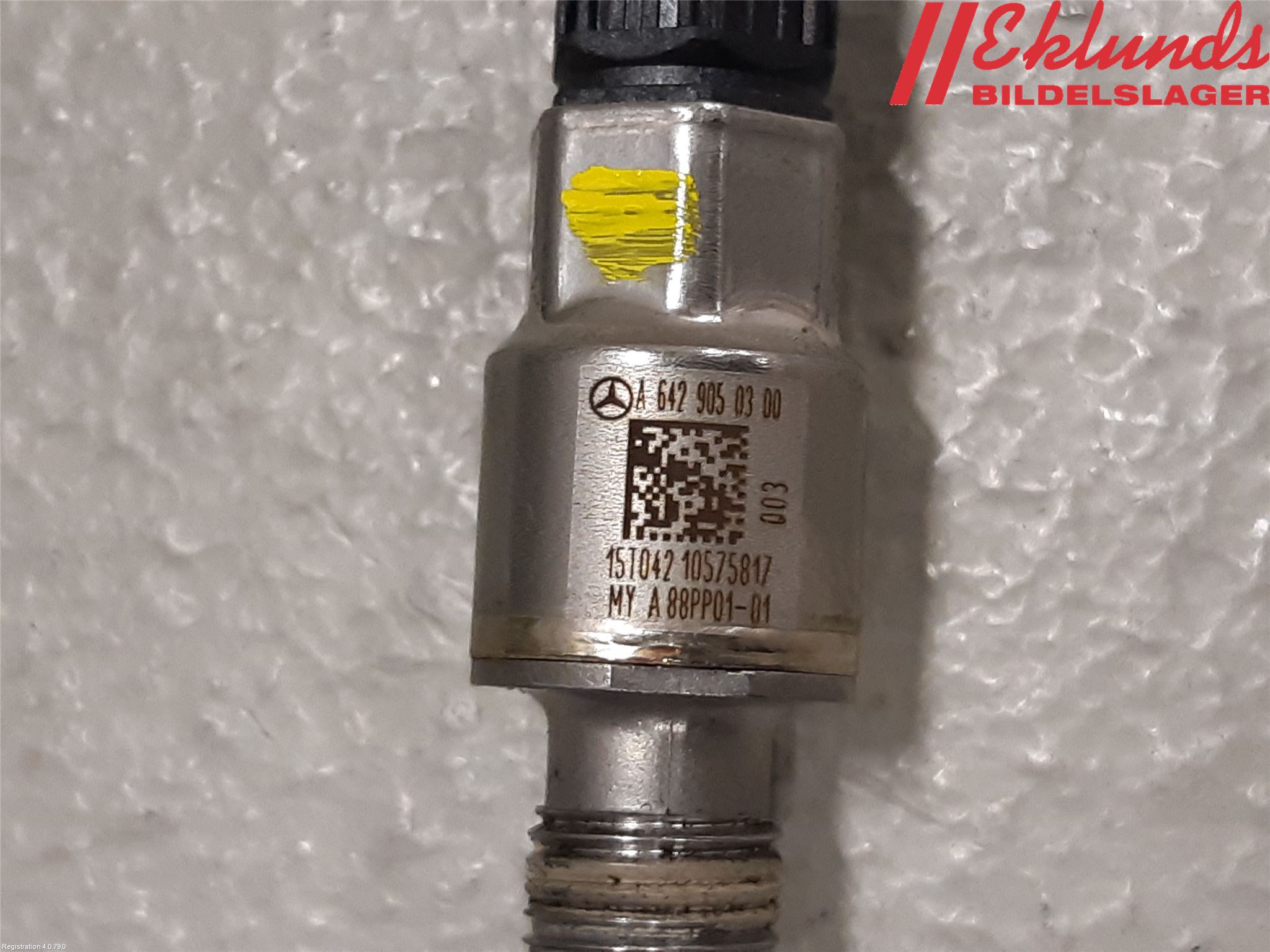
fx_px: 954
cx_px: 635
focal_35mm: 26
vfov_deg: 53.1
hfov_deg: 67.3
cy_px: 476
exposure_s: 1/50
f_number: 1.7
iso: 160
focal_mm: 3.93
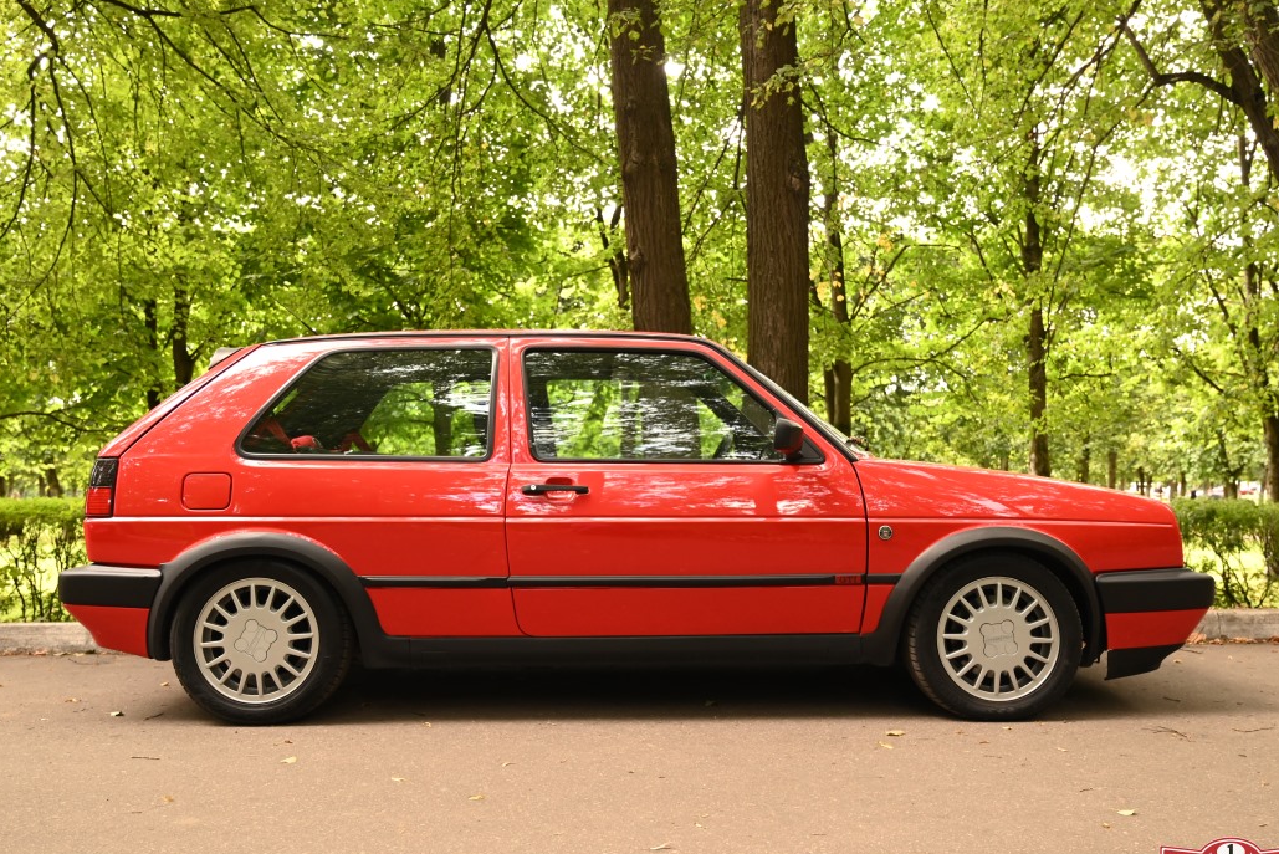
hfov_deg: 59.4
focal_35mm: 32
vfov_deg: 41.7
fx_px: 1121
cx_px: 638
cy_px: 452
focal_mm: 29.5
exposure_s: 1/250
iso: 1600
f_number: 4
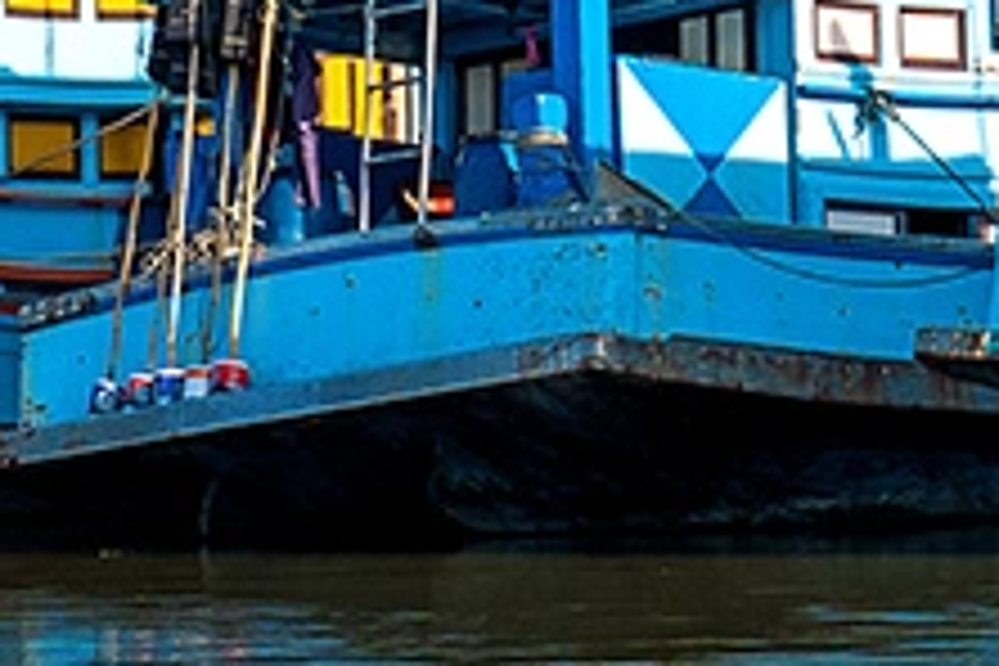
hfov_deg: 4.6
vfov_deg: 3.1
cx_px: 1354
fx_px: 12348
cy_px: -472
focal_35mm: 445
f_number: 11
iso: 200
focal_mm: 66
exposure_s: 1/320
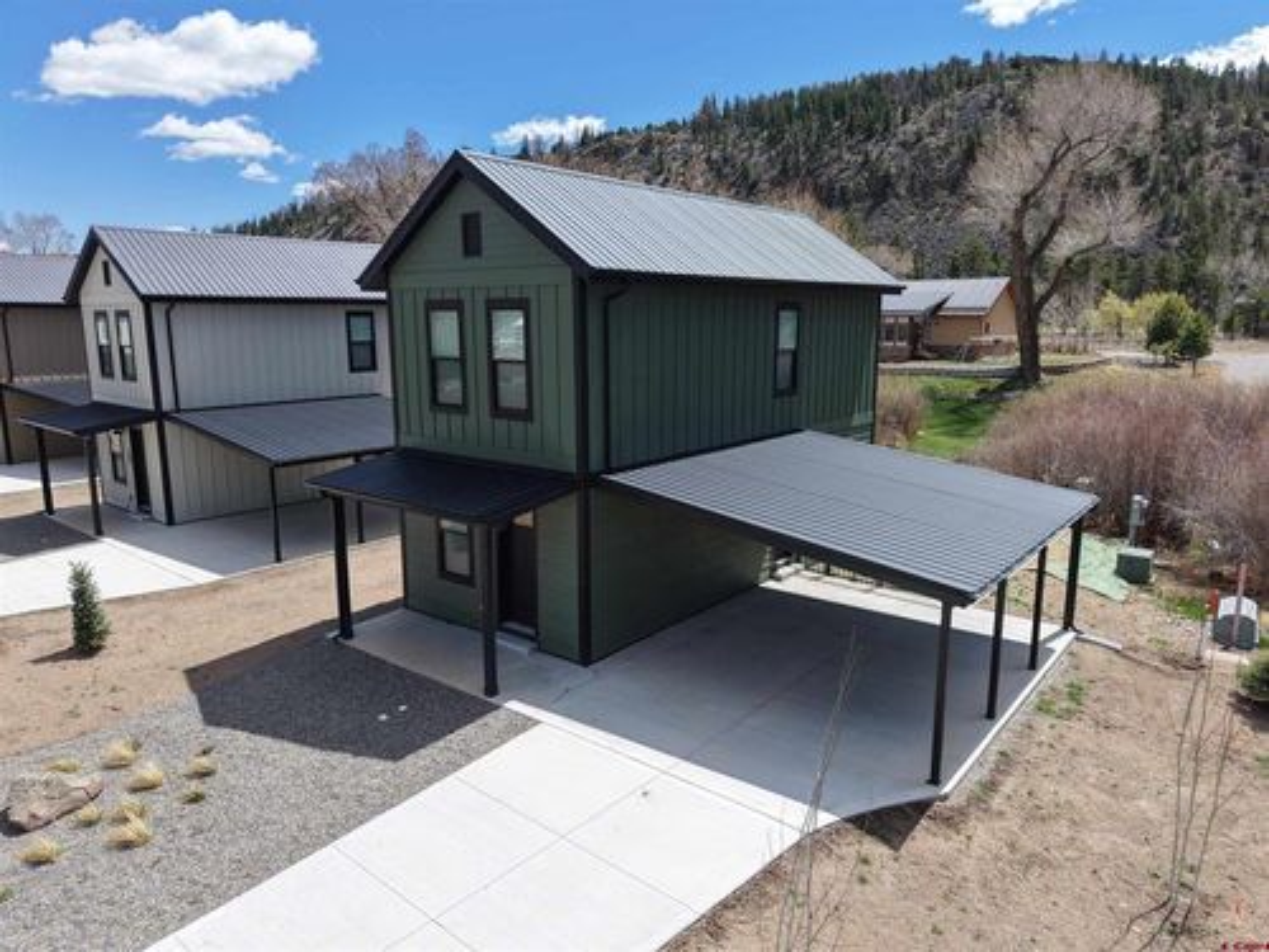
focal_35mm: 24
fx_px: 880
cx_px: 634
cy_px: 476
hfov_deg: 71.6
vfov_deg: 56.8
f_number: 1.8
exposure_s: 1/4000
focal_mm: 8.67
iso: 180
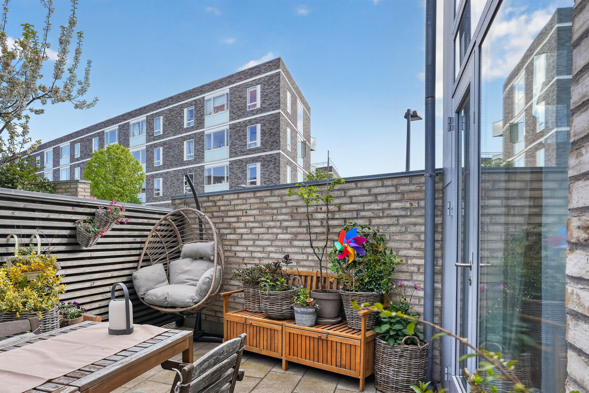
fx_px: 409
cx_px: 223
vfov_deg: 50.8
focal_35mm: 25
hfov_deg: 70.4
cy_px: 244
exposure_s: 1/40
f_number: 9
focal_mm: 20
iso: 400
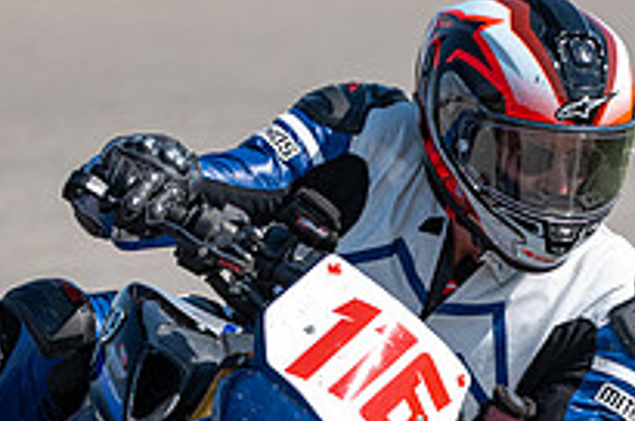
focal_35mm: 1276
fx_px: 22472
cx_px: 319
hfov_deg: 1.6
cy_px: 484
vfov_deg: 1.1
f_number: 11
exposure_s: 1/1250
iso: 640
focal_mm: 450
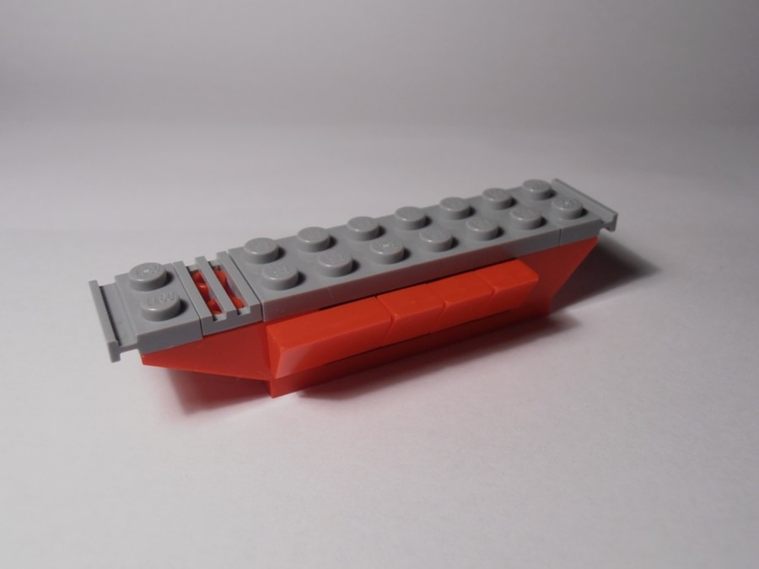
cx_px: 380
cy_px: 284
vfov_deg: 38.7
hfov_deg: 50.1
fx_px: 811
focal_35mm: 37
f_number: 3.9
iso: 80
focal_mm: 6.61
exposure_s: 1/40
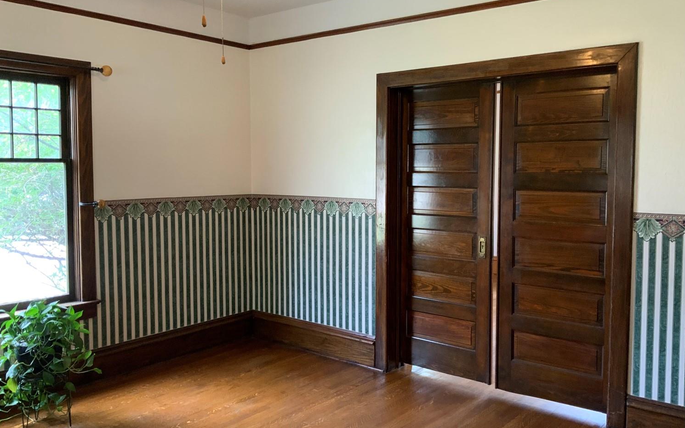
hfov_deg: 58.1
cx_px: 353
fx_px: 616
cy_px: 205
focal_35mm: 33
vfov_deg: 38.3
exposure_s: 1/60
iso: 200
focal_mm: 3
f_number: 1.8
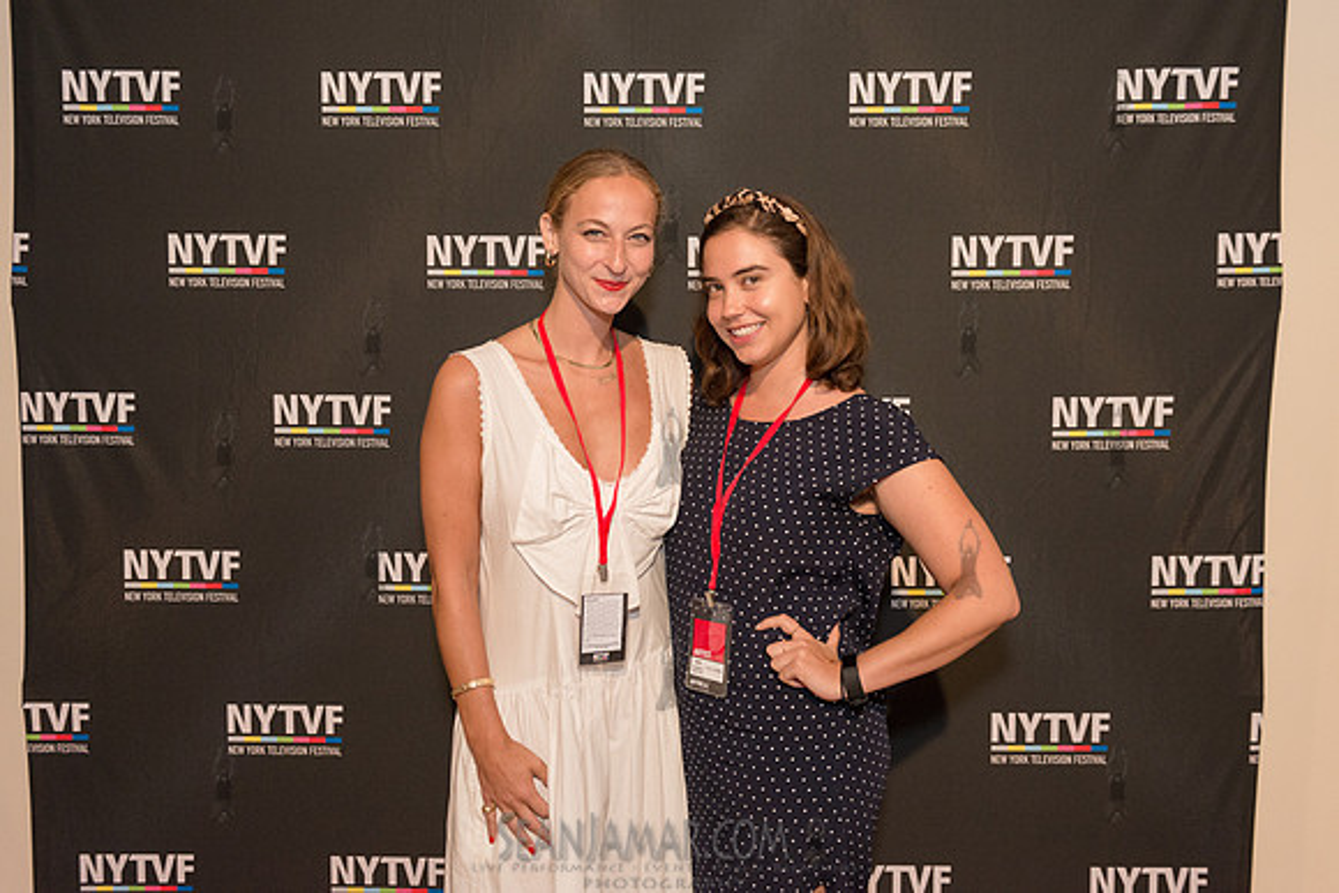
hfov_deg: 58.7
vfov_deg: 41.1
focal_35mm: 32
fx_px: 1190
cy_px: 446
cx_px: 670
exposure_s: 1/500
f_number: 4
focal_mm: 32
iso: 2500
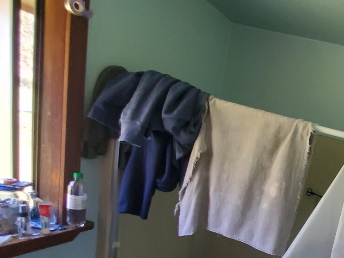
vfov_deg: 46.2
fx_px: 278
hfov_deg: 54.0
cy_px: 218
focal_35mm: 28
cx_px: 319
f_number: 2.2
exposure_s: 1/40
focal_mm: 1.8
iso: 400
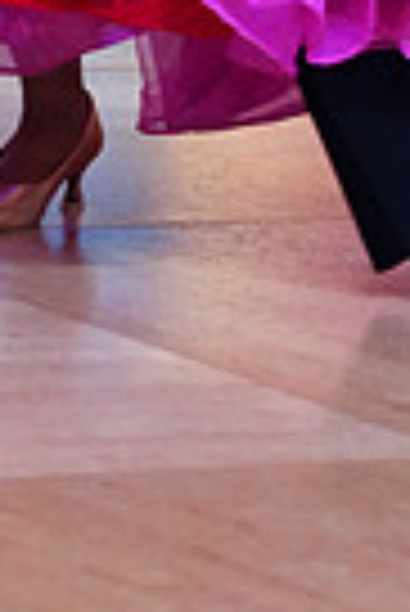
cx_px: 97
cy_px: -454
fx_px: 5316
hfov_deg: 4.4
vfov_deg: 6.5
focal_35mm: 312
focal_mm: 73
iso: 2500
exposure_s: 1/400
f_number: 4
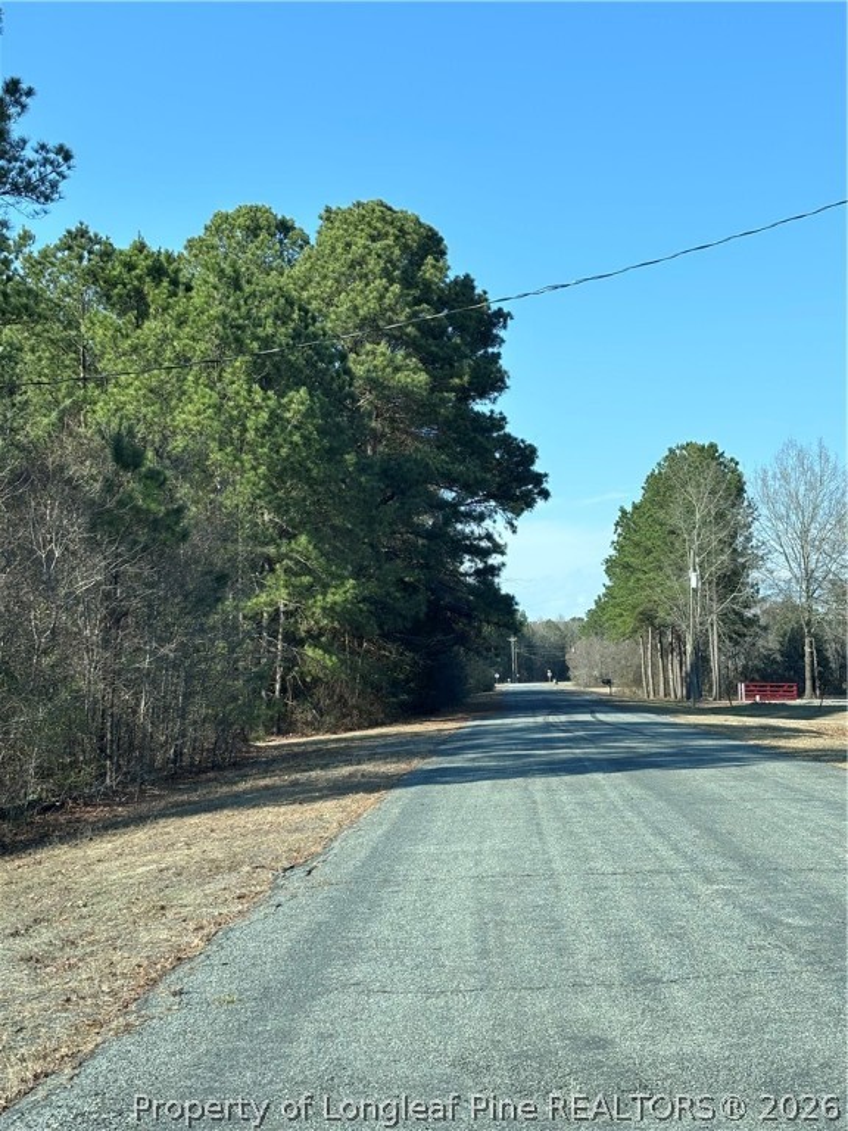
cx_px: 424
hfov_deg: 28.0
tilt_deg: +4.0
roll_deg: +0.1
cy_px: 566
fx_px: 1698
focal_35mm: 52
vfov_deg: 36.8
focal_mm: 5.96
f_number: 1.6
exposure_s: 1/1220
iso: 32
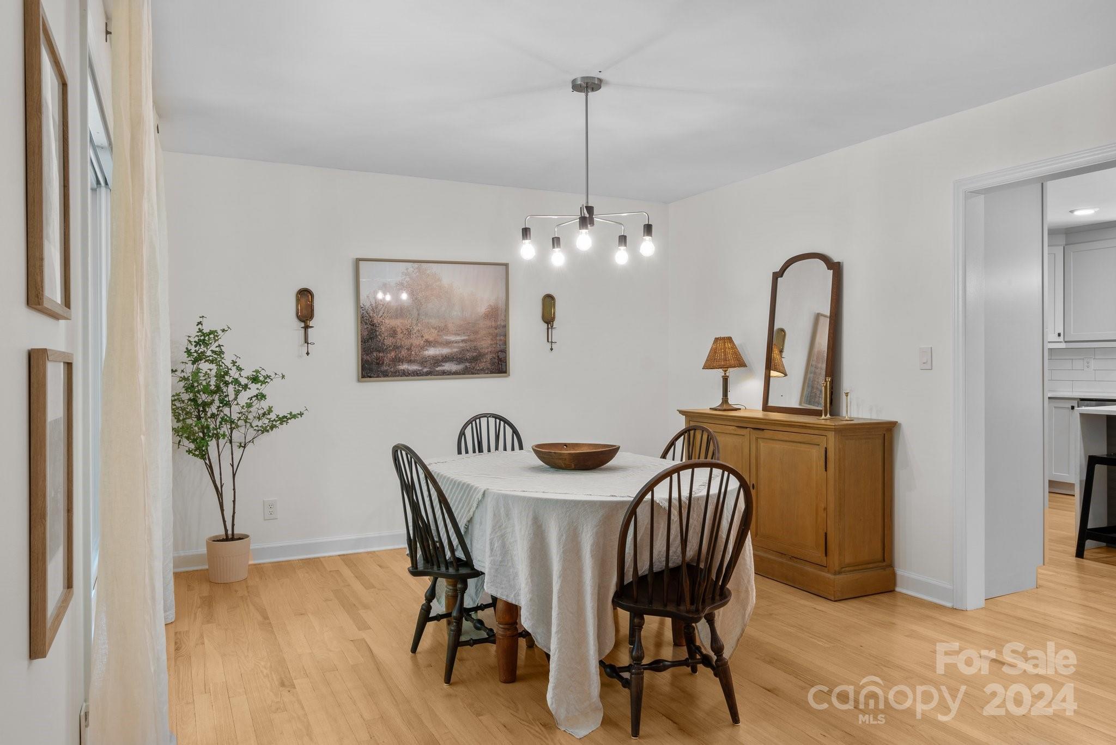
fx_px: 744
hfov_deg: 73.7
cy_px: 372
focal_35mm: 24
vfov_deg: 53.1
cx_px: 558
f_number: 10
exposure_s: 2
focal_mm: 16
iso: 100
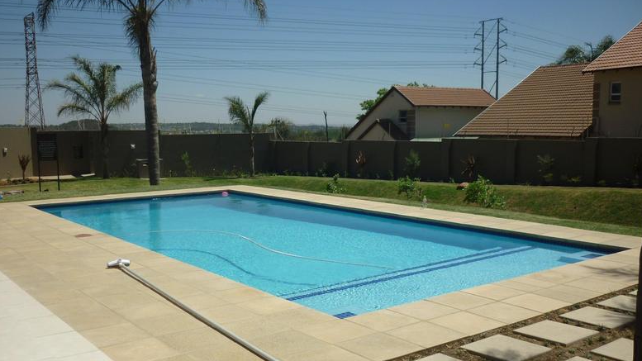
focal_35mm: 37
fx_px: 630
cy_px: 200
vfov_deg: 32.0
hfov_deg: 54.0
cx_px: 315
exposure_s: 1/400
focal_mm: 5.5
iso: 100
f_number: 8
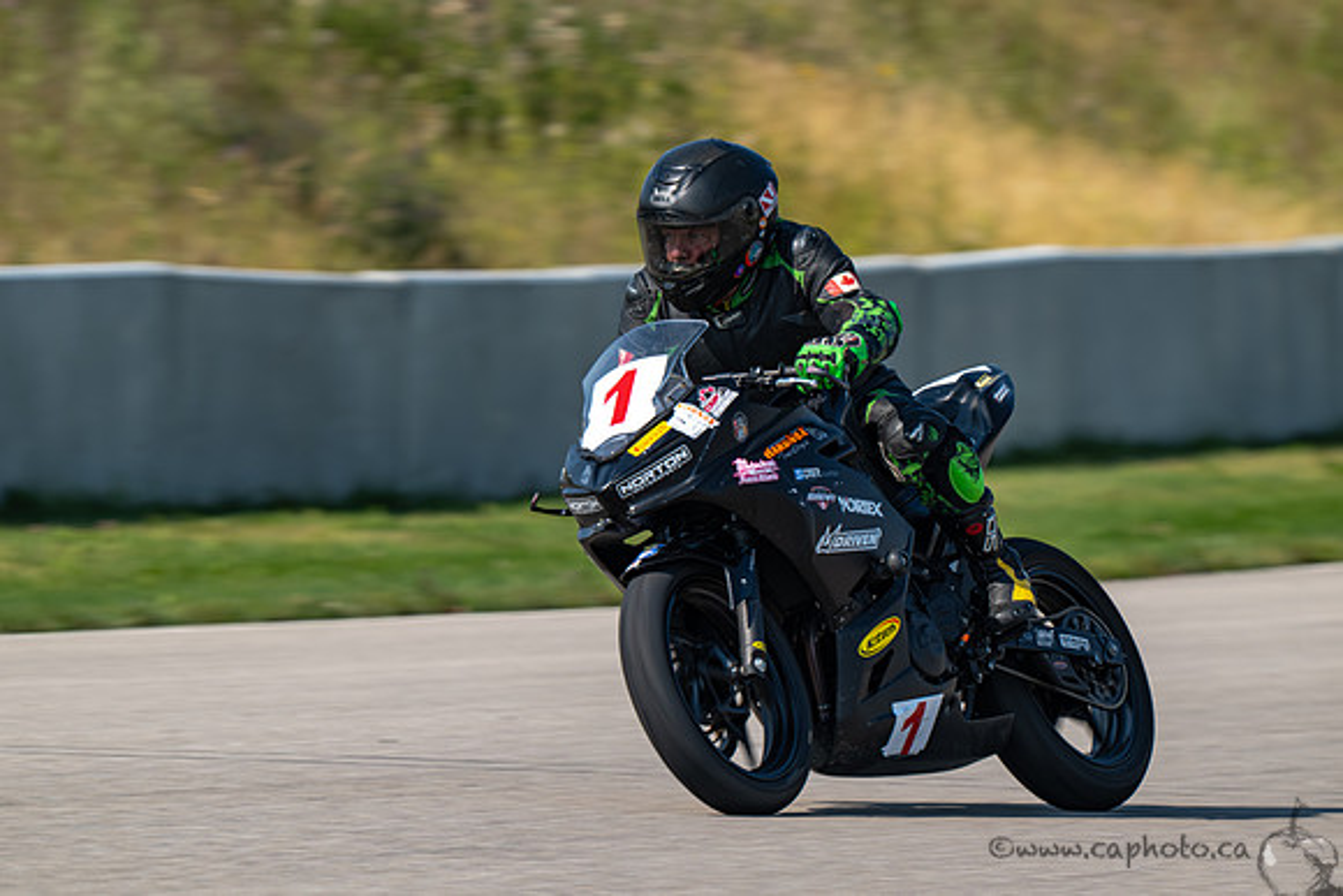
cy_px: 448
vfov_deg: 2.3
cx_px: 672
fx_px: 22388
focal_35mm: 600
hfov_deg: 3.4
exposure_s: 1/250
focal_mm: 600
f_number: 11
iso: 110
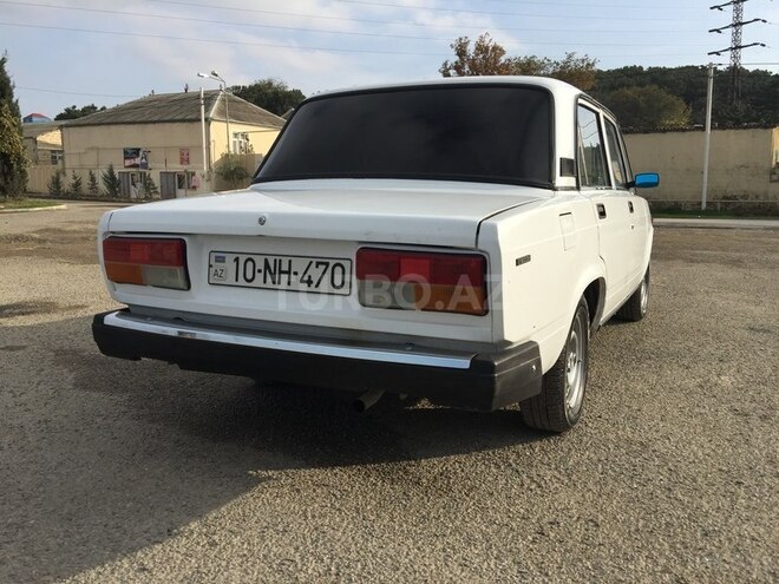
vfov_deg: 48.2
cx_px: 390
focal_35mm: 29
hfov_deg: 61.7
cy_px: 292
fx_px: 653
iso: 32
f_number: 2.2
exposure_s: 1/2198
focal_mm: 4.15
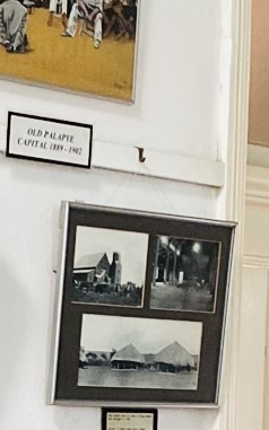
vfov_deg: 13.7
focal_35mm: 146
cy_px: 579
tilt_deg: -2.1
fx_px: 1713
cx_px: 31
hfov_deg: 8.9
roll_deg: -0.7
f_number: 1.8
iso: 400
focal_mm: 4.25
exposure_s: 1/33
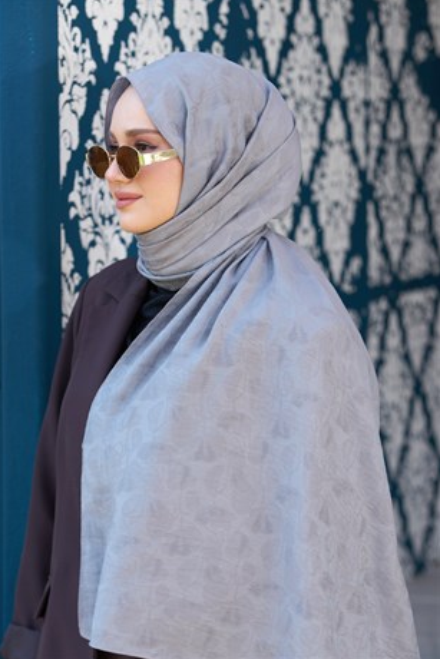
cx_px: 219
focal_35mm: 116
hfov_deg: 11.8
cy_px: 328
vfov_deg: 17.6
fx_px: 2125
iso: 200
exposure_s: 1/200
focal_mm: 115
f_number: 4.5
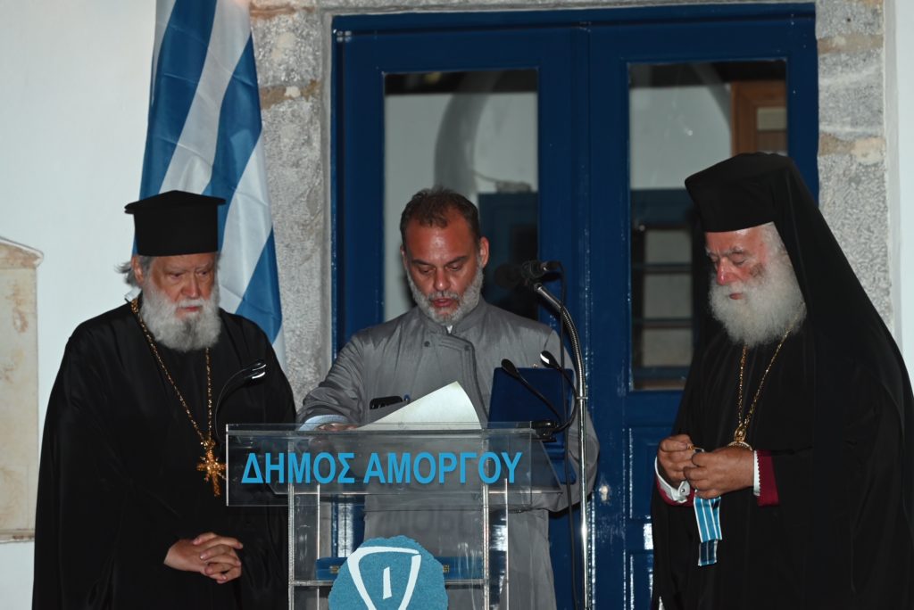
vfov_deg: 8.6
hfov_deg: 12.8
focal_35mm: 160
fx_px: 4064
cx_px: 457
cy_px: 305
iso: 2000
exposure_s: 1/100
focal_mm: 160
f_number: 5.6
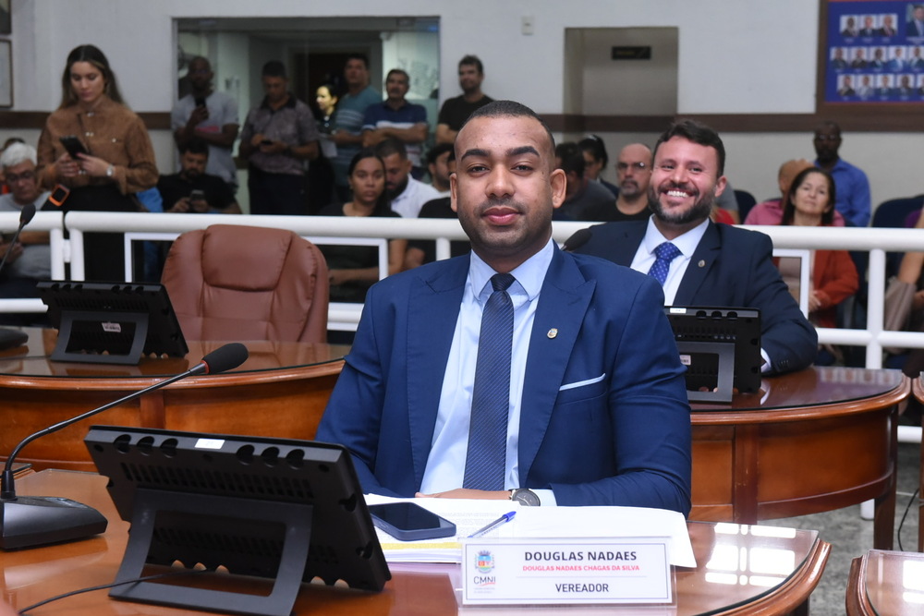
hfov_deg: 34.5
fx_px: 1489
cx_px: 462
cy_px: 308
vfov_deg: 23.4
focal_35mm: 58
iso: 5000
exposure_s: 1/160
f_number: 6.3
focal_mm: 58
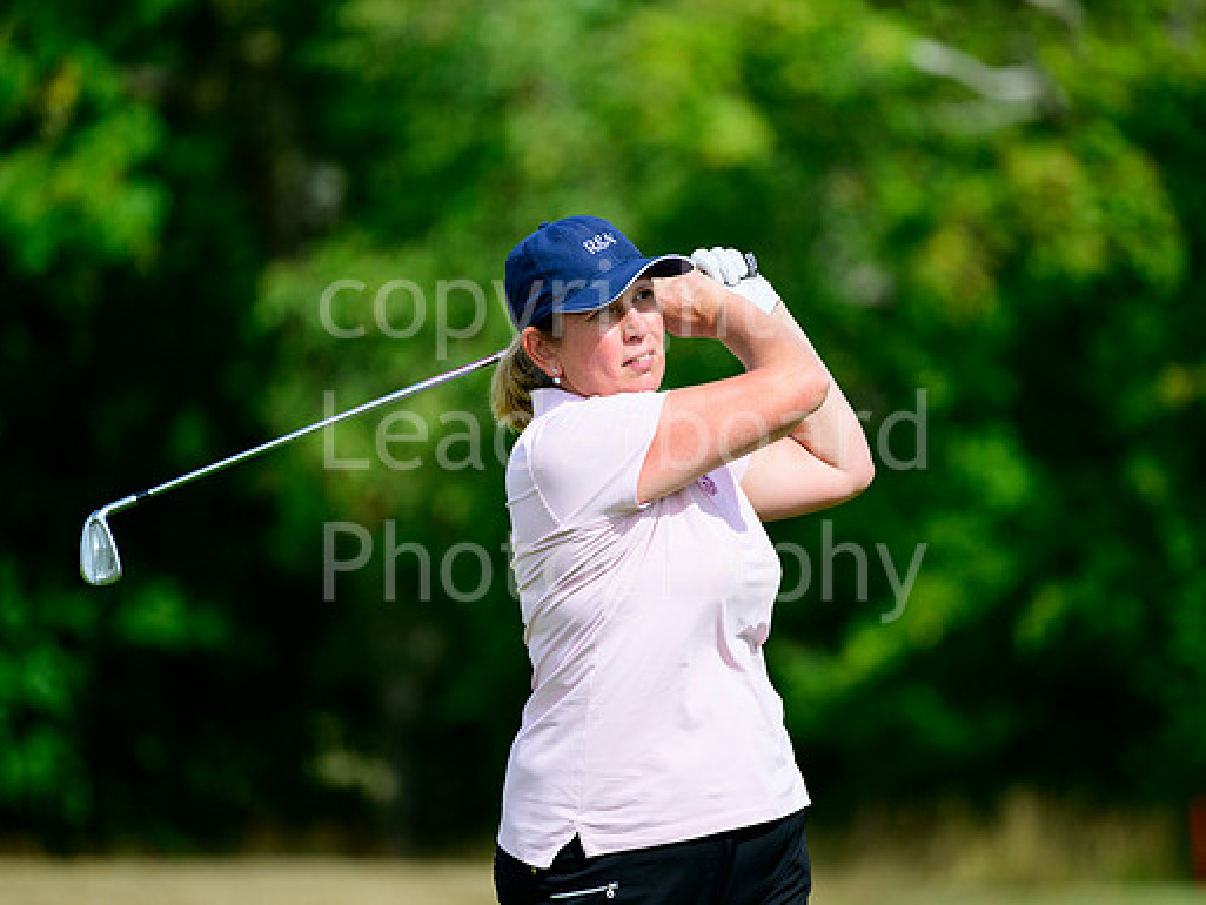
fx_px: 15159
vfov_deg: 3.4
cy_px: 452
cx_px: 628
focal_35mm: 435
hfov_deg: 4.6
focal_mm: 400
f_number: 5.6
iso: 400
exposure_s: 1/2000
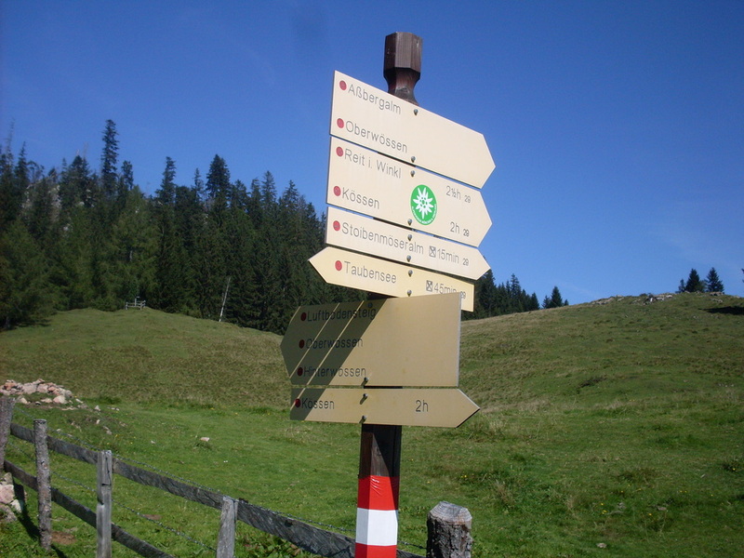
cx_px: 372
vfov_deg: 37.7
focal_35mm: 38
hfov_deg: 49.0
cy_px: 279
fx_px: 817
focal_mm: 6.3
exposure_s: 1/350
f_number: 8.4
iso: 80
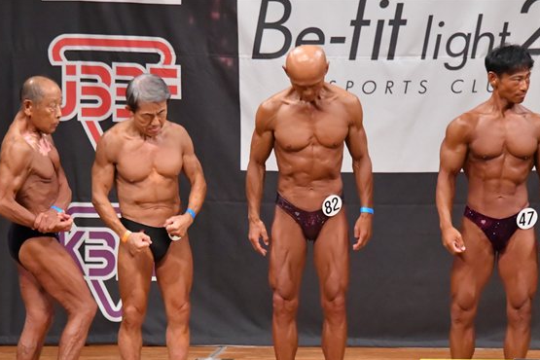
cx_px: 223
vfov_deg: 4.1
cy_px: 247
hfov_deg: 6.2
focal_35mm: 335
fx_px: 5025
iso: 9000
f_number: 5.6
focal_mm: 160
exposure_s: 1/400
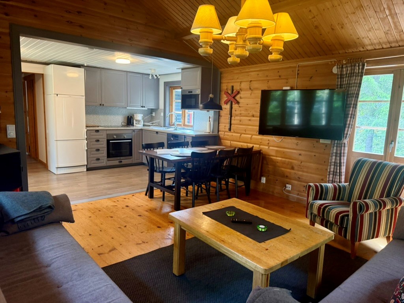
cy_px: 152
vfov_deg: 56.8
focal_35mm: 24
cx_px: 202
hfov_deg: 71.6
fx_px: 280
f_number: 1.78
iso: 250
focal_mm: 6.76
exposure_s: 1/50
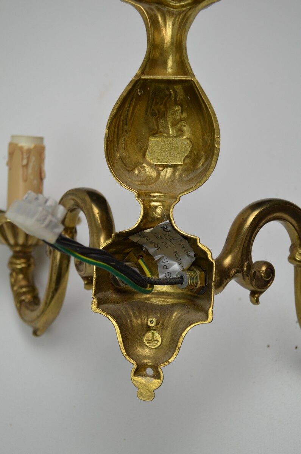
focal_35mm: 54
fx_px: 680
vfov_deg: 36.9
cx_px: 150
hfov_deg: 25.0
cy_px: 227
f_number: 5.6
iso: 400
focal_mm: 36
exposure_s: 1/125
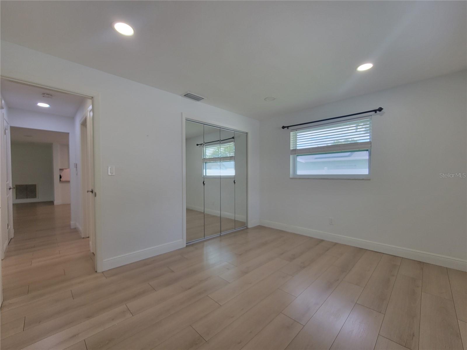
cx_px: 234
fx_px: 175
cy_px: 175
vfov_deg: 89.9
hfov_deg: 106.2
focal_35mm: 13
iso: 80
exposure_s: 1/120
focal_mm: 2.2
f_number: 2.2
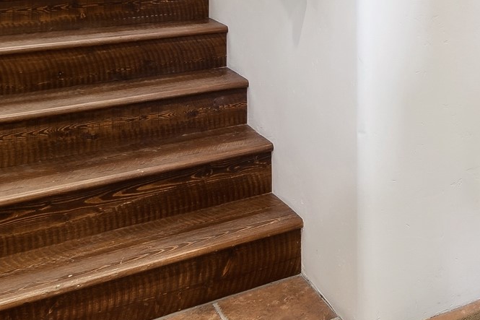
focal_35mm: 49
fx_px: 653
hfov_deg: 36.2
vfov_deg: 24.3
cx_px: 484
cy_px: -90
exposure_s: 1/1.67
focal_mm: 10
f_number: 6.3
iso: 100
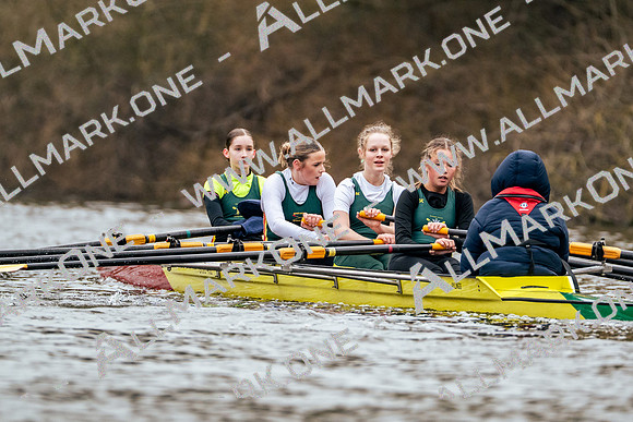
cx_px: 316
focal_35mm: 900
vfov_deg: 1.5
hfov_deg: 2.3
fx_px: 15828
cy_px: 211
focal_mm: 600
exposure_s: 1/2000
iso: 1600
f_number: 6.3
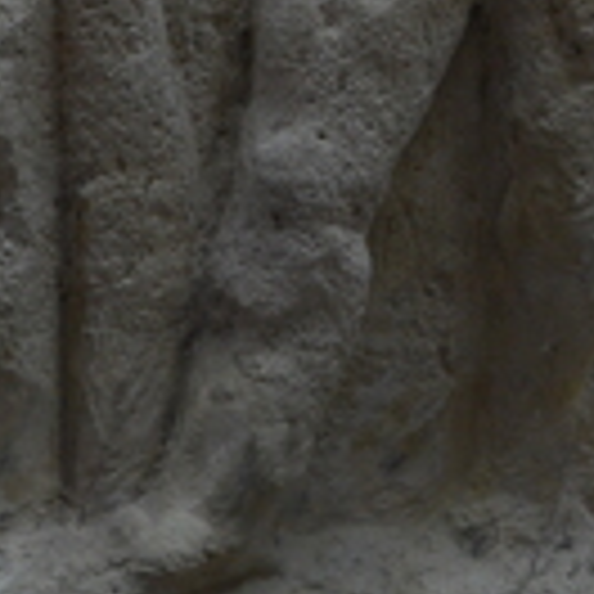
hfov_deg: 5.2
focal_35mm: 334
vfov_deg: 5.2
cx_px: 104
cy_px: -288
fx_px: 6484
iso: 1000
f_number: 6.3
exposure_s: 1/160
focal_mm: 52
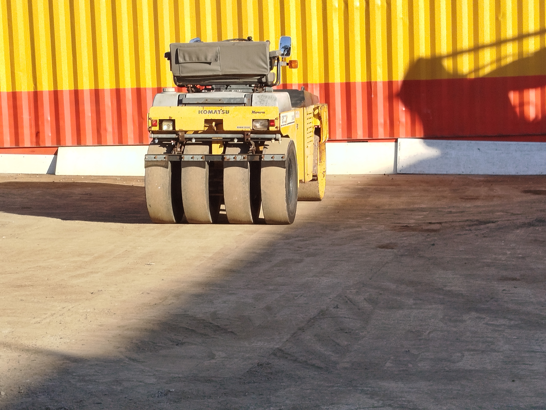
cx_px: 264
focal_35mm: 30
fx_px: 473
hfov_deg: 60.0
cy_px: 208
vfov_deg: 46.8
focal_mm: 5.31
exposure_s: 1/382
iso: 50
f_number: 1.7
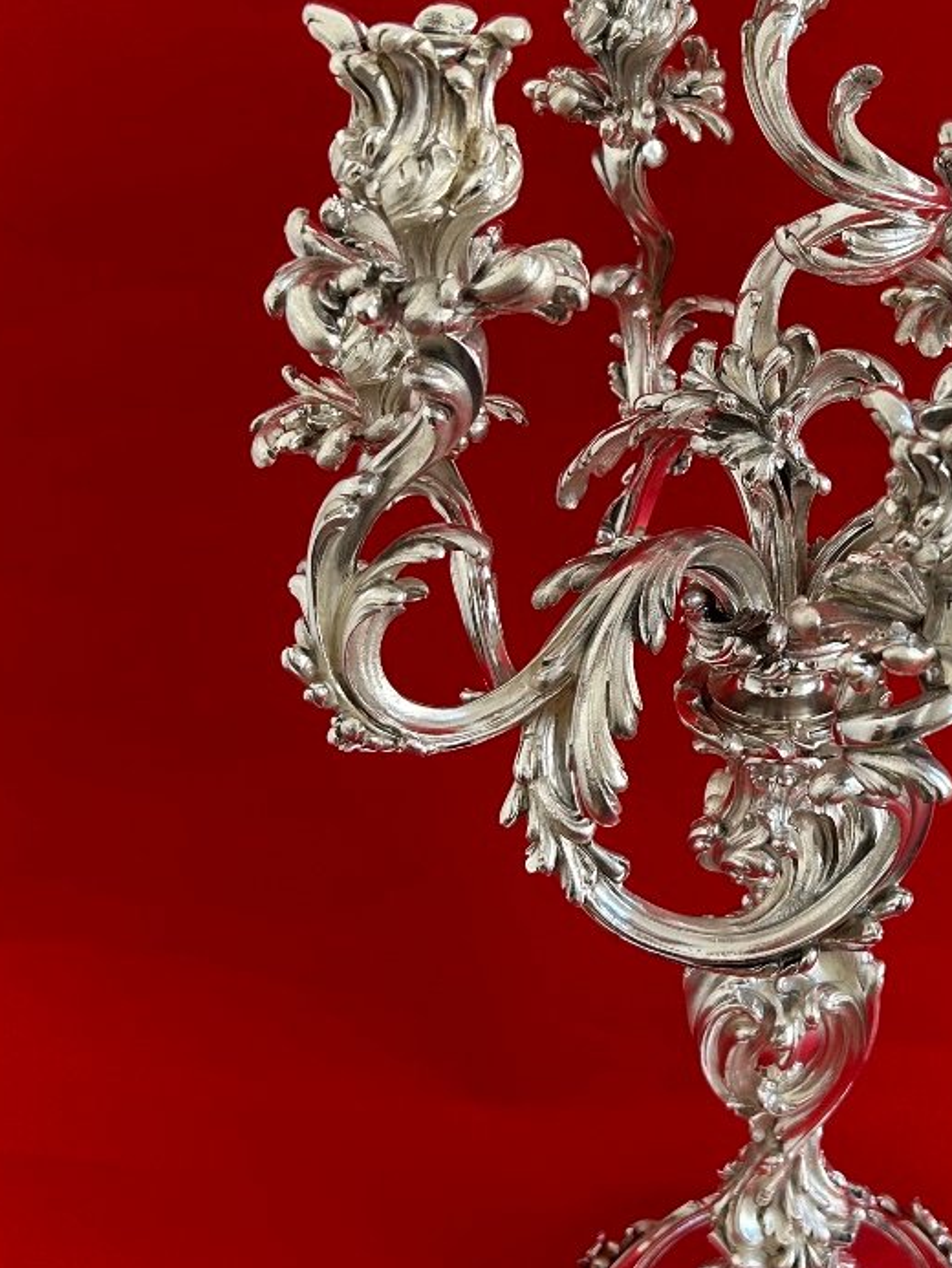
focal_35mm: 45
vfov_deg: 42.0
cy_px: 569
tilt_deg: -25.4
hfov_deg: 31.1
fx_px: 1650
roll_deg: -0.1
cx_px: 798
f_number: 1.5
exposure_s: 1/121
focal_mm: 5.7
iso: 100
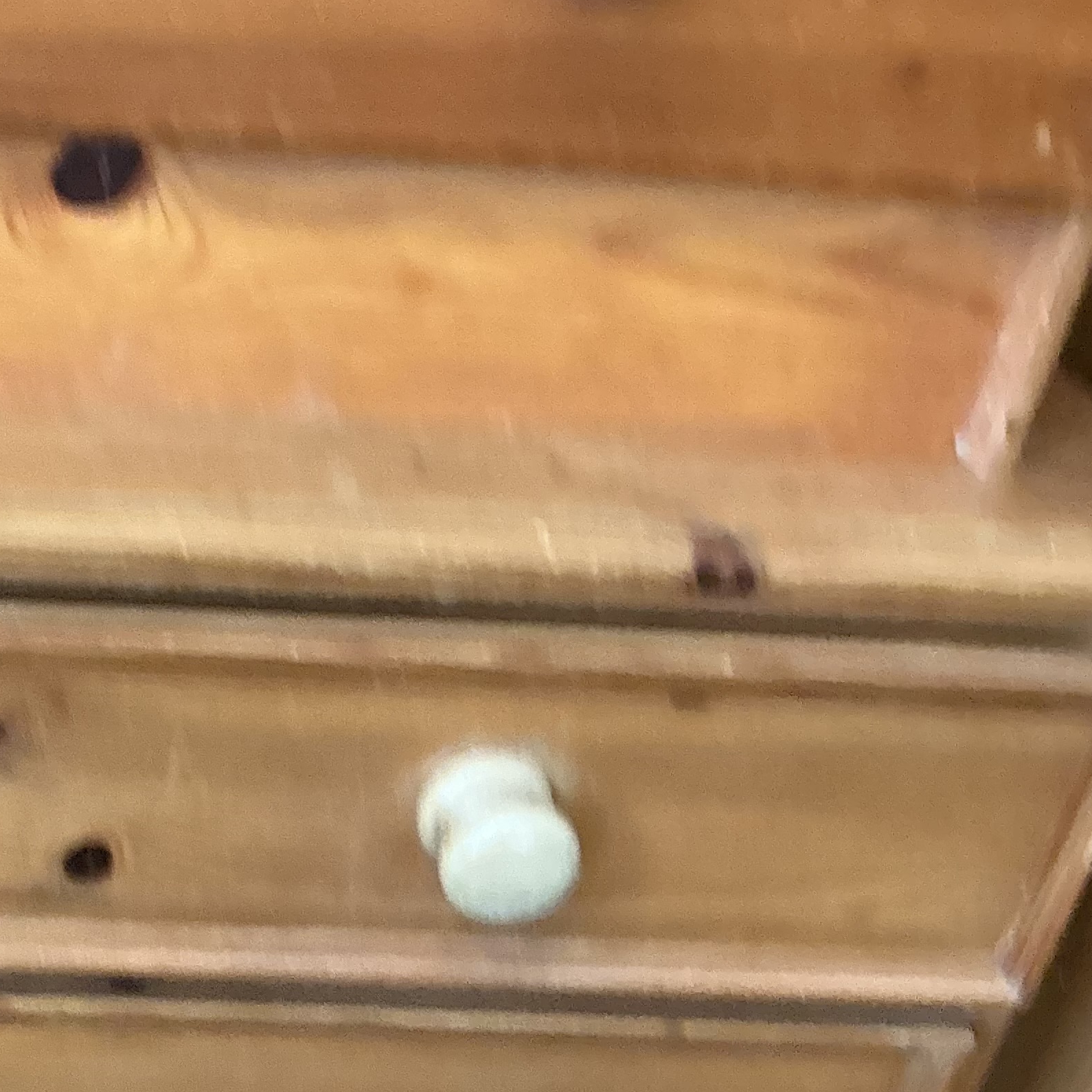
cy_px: 933
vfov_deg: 25.8
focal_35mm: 65
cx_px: -217
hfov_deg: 24.1
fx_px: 2320
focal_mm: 3
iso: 100
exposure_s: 1/50
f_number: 1.8
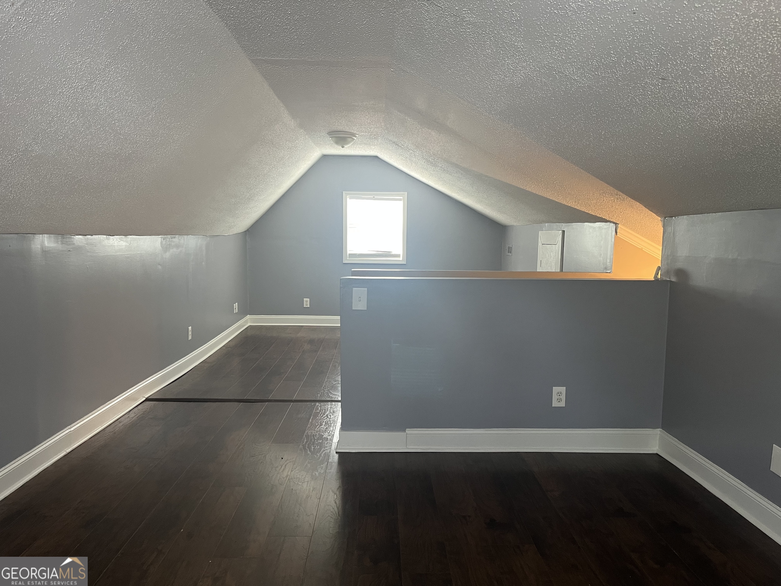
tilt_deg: -5.9
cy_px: 293
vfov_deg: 53.1
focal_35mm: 26
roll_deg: -0.6
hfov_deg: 67.3
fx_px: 587
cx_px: 390
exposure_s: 1/60
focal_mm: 5.1
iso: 200
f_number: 1.6
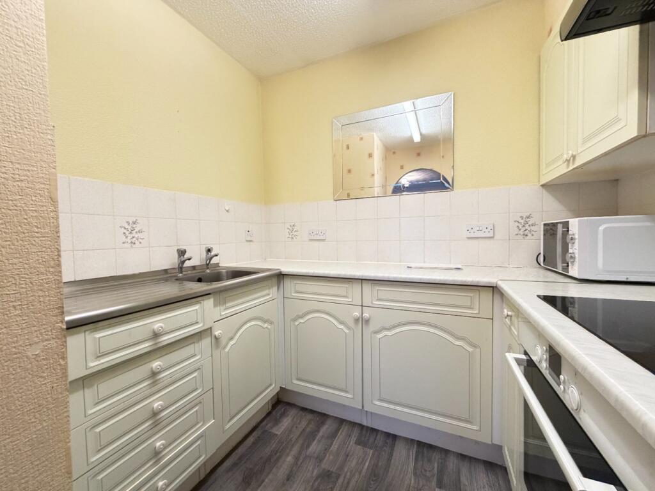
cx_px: 328
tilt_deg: -2.0
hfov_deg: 102.1
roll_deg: +1.6
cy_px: 246
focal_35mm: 14
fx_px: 265
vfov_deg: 85.7
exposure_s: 1/50
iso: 400
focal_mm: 2.22
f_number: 2.2
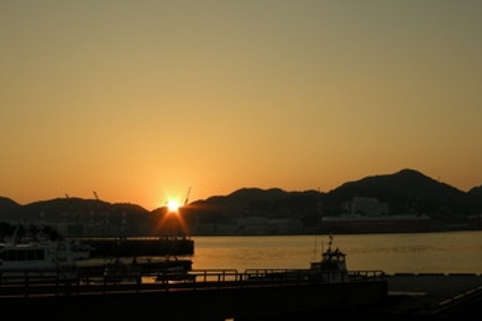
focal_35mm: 45
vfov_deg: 29.9
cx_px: 271
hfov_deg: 43.5
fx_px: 602
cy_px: 169
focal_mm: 7.5
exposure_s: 1/290
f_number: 5.4
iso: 64
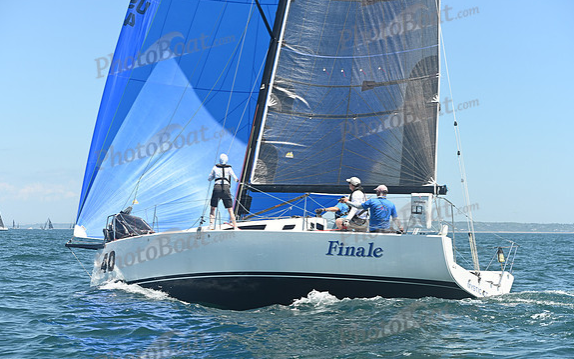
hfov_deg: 28.6
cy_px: 182
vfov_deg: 18.1
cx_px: 287
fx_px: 1126
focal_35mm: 72
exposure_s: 1/1000
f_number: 6.3
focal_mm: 70
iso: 320
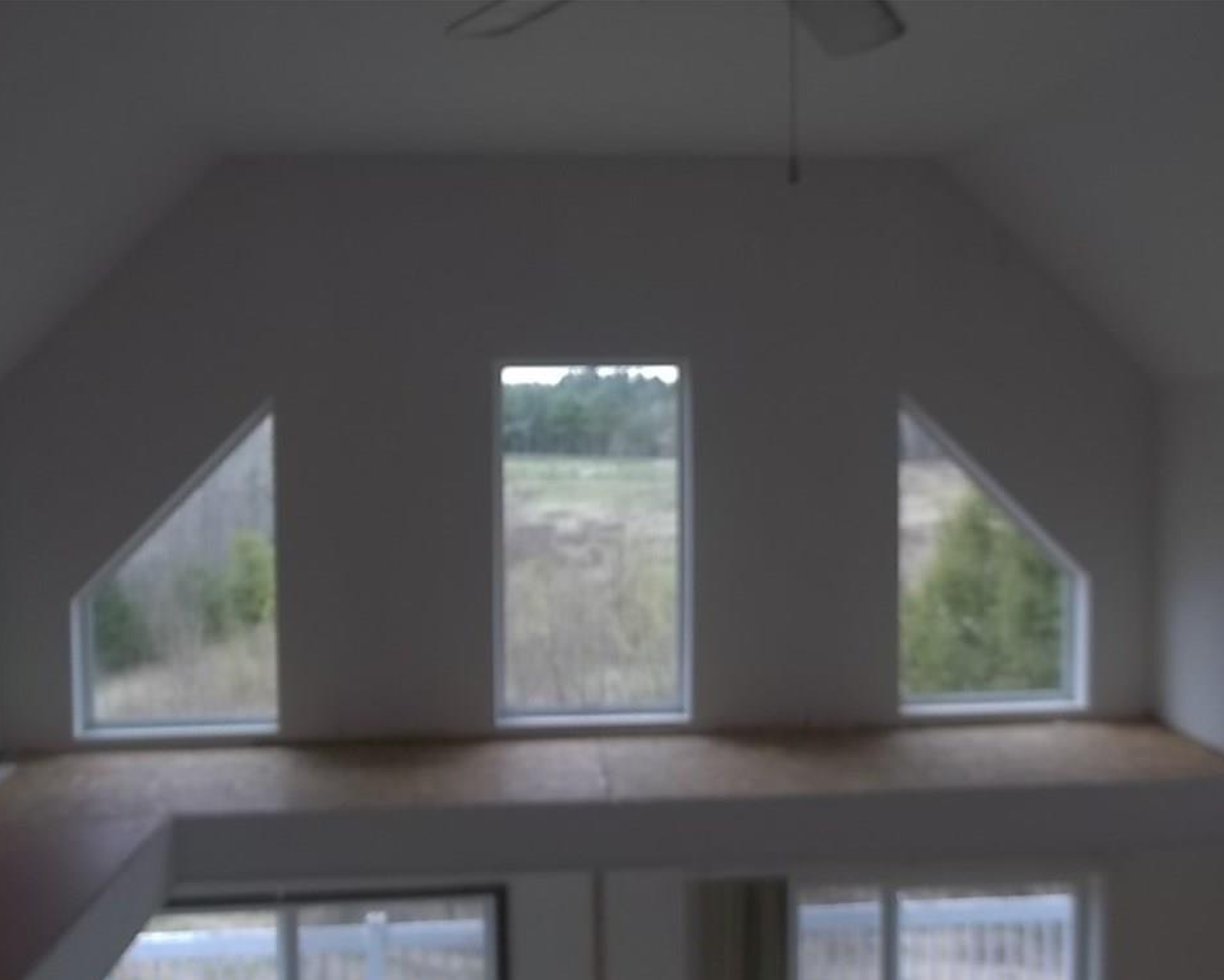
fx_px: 1268
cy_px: 498
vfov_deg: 42.2
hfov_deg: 51.5
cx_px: 609
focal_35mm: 35
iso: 80
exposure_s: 1/200
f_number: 3.3
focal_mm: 5.9
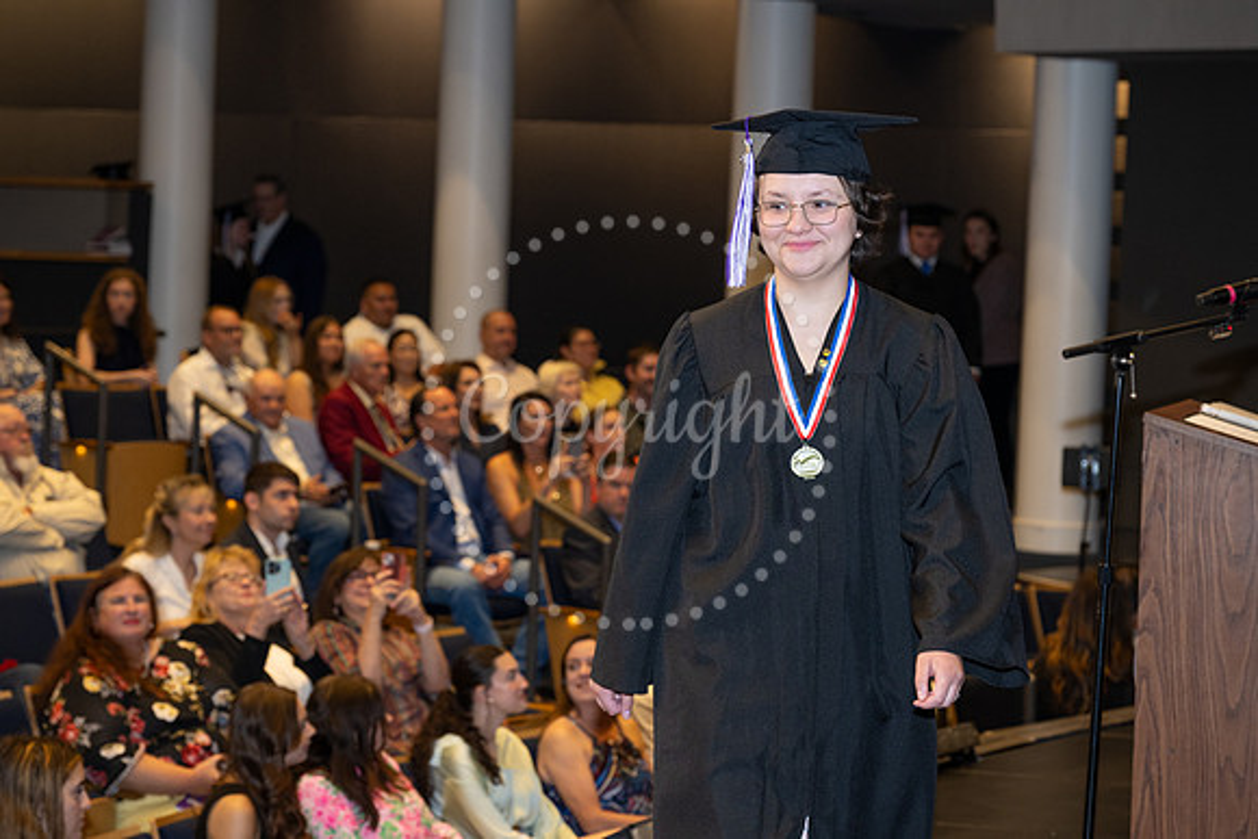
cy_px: 420
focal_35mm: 88
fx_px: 3076
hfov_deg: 23.1
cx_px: 629
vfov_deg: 15.5
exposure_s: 1/80
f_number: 5
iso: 1000
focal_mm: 88
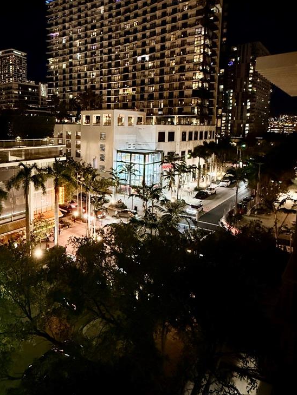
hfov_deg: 56.8
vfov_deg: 73.0
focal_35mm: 23
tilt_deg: -4.8
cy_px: 155
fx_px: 263
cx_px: 86
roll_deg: -0.8
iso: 1250
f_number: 2.2
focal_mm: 2.22
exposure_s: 1/40
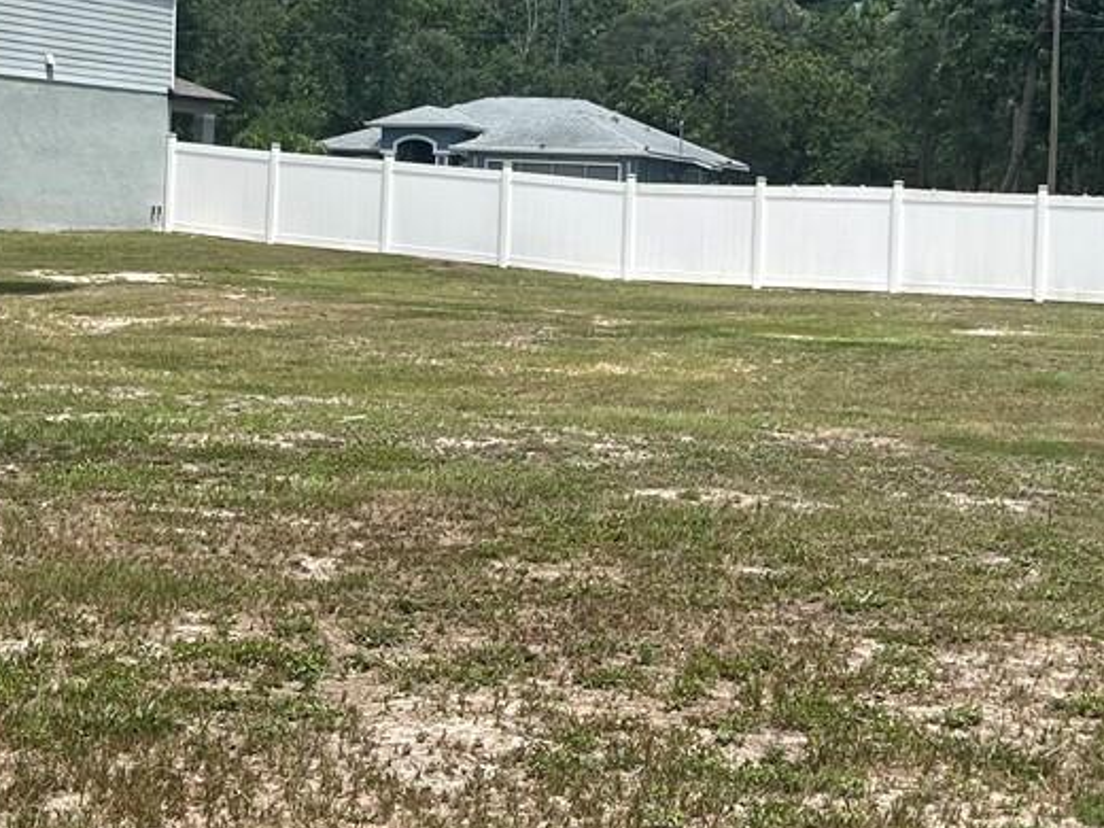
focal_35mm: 80
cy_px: 185
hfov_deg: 24.4
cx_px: 480
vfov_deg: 18.3
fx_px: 2551
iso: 50
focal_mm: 5.7
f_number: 1.5
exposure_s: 1/4274
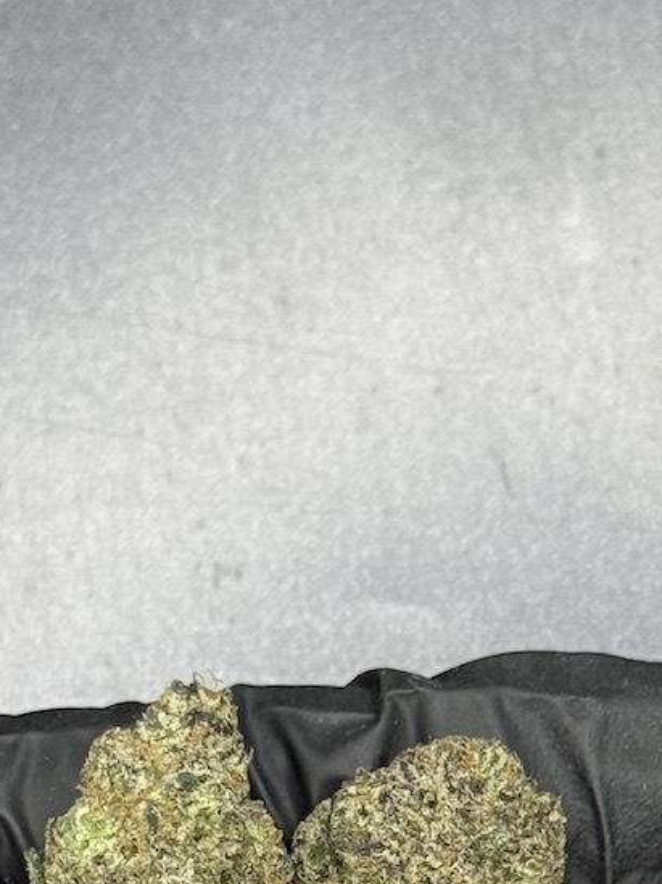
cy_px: 1051
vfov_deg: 11.5
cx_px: 353
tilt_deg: -78.2
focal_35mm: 168
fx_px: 4289
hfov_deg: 8.8
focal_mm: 6.76
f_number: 1.78
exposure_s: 1/50
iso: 100
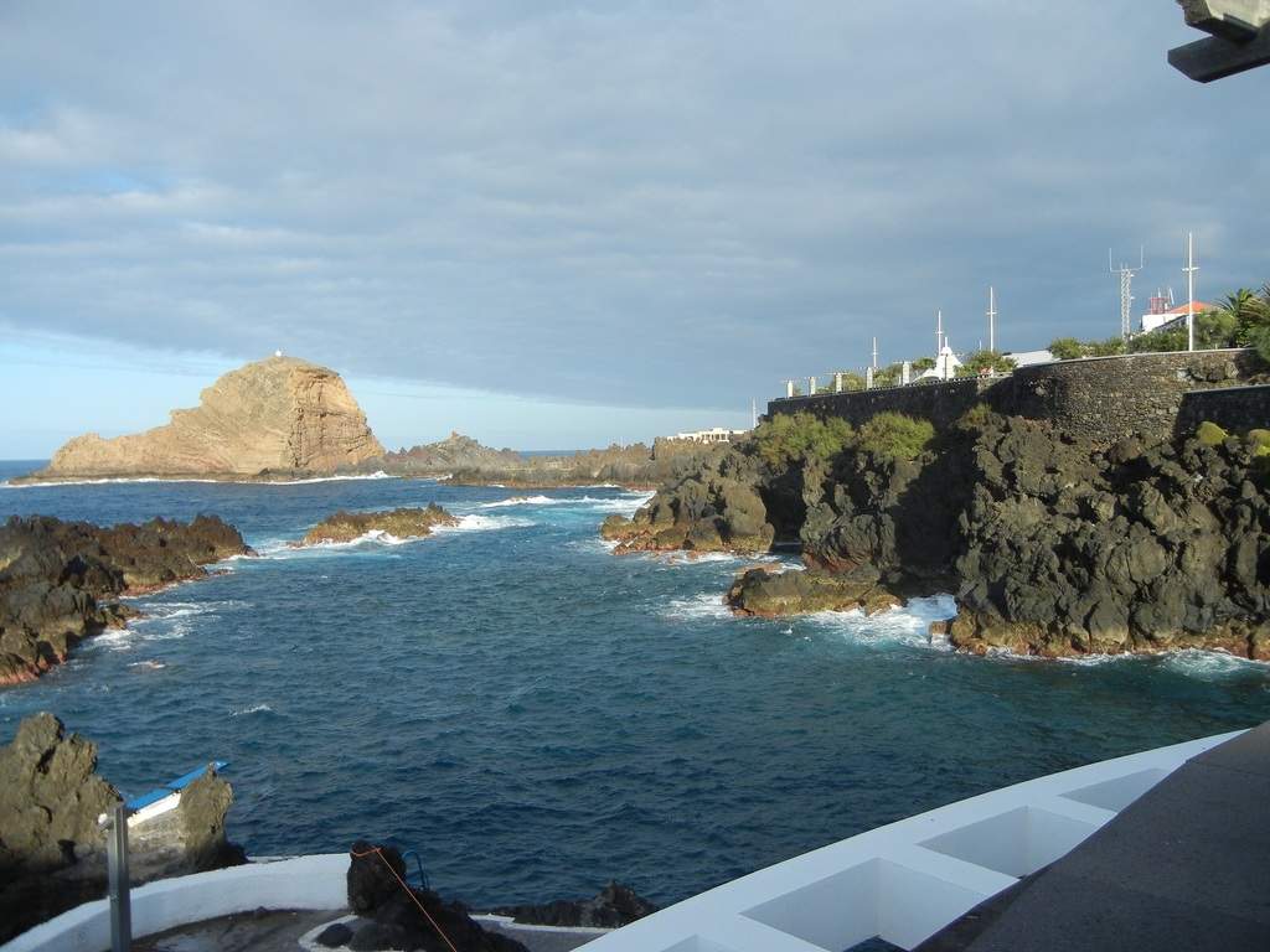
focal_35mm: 30
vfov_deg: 46.8
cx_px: 635
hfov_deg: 60.0
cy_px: 476
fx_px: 1101
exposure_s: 1/967
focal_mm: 5.4
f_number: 3.5
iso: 160
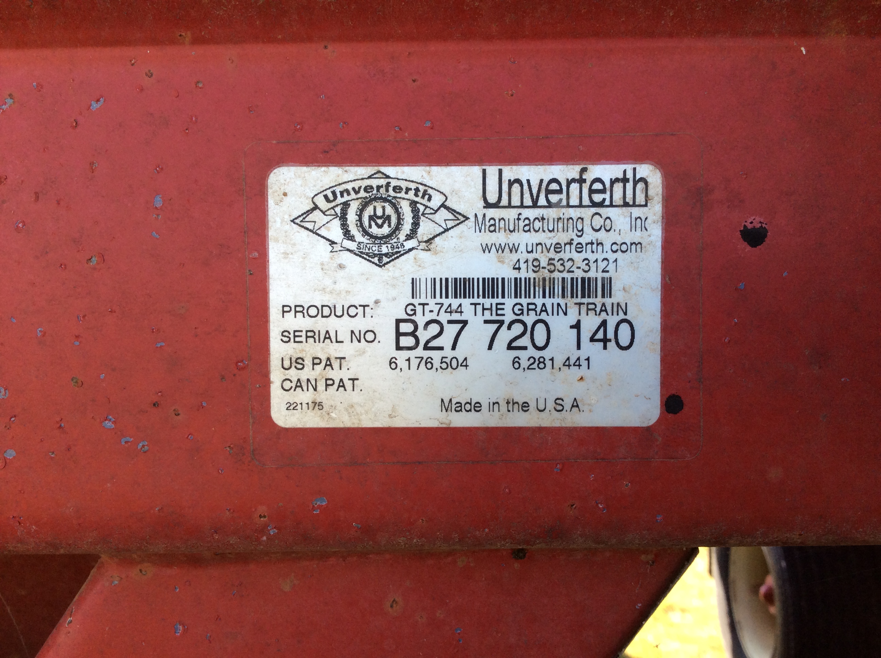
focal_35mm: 32
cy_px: 329
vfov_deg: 44.1
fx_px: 813
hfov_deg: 56.9
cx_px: 440
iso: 32
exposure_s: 1/245
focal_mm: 3.3
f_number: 2.4
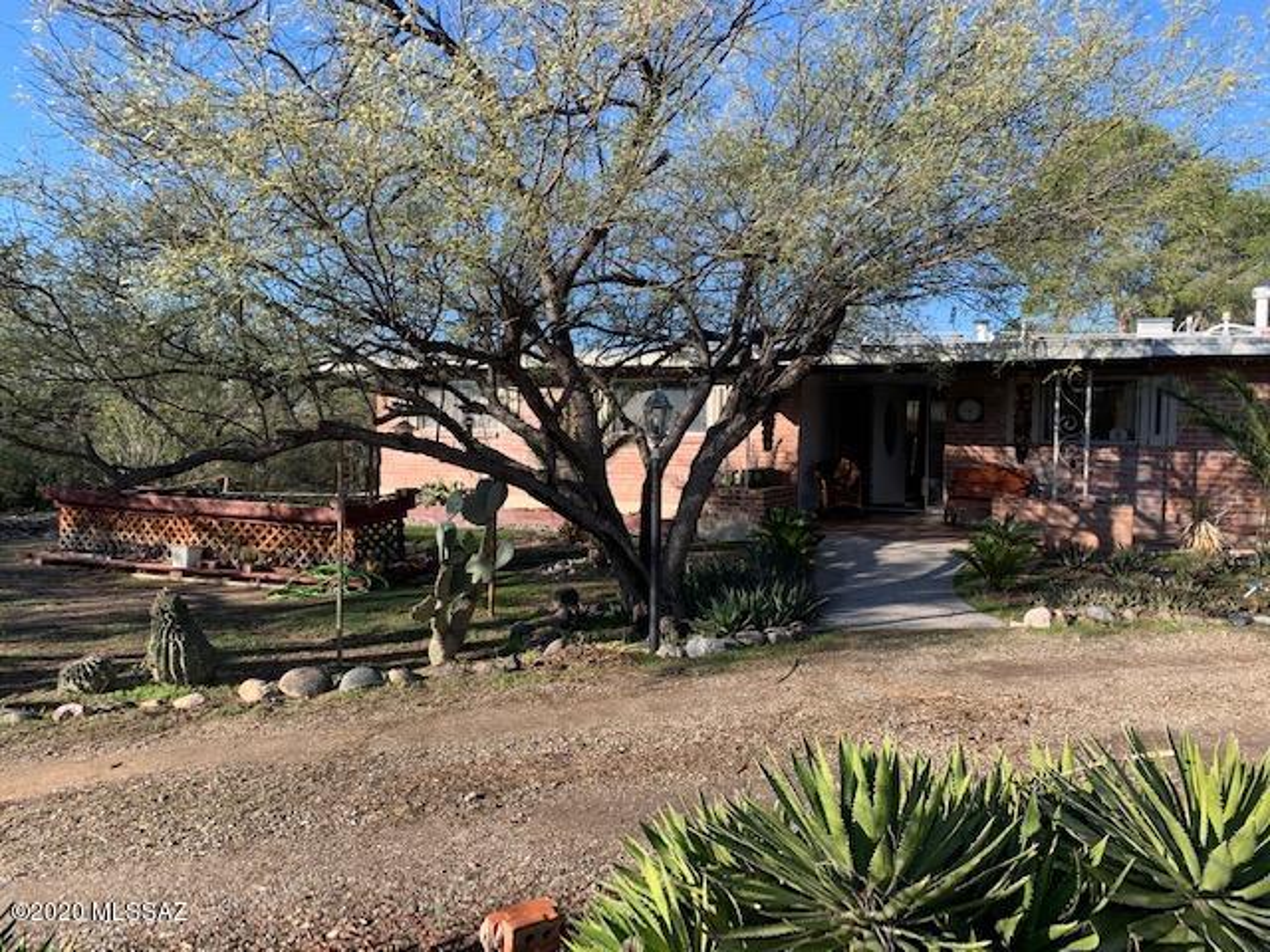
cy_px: 476
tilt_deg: -3.3
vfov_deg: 53.1
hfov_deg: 67.3
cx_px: 635
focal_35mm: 26
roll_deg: -0.6
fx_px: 954
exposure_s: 1/887
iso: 25
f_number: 1.8
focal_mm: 4.25
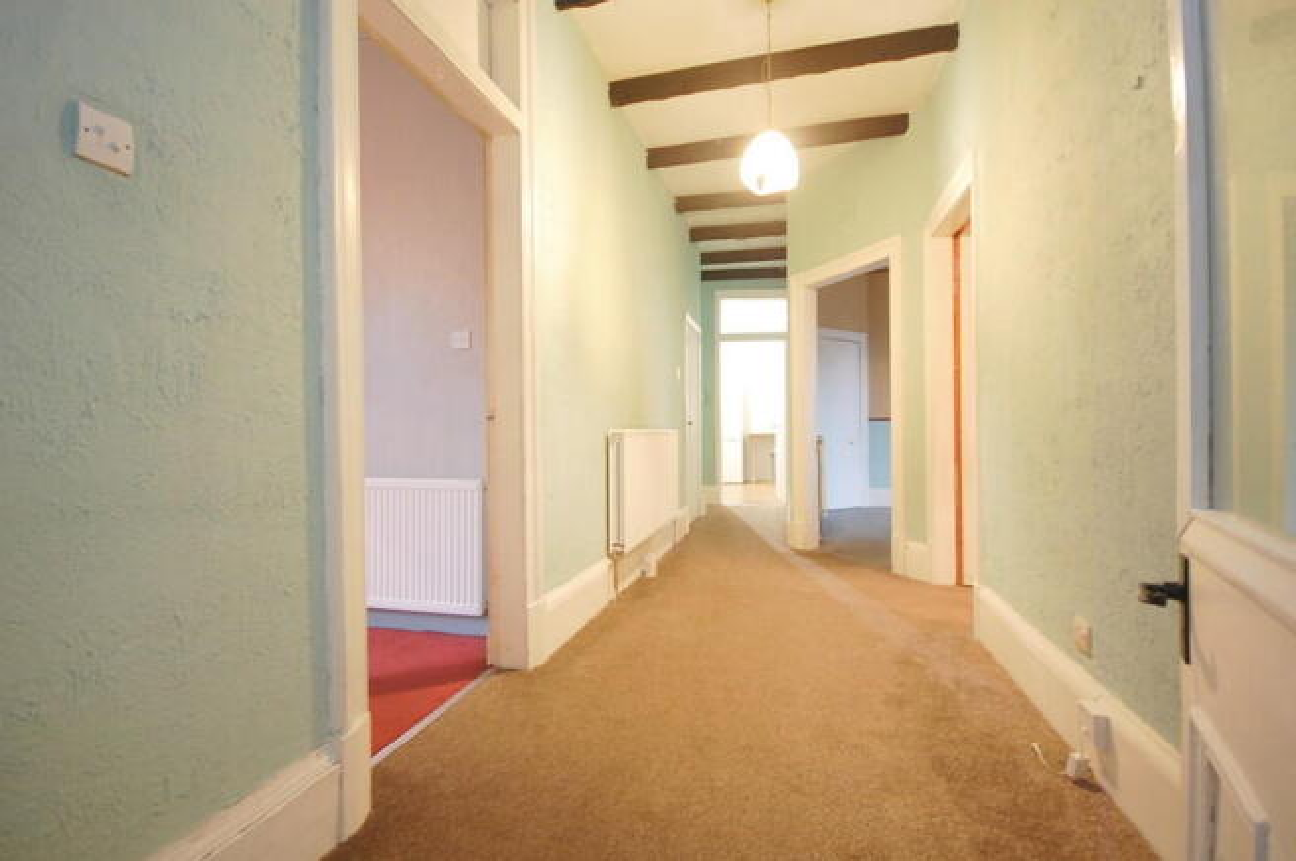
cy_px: 430
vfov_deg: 77.2
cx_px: 648
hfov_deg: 100.4
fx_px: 539
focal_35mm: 15
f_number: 4
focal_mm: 10
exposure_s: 1/5
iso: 800
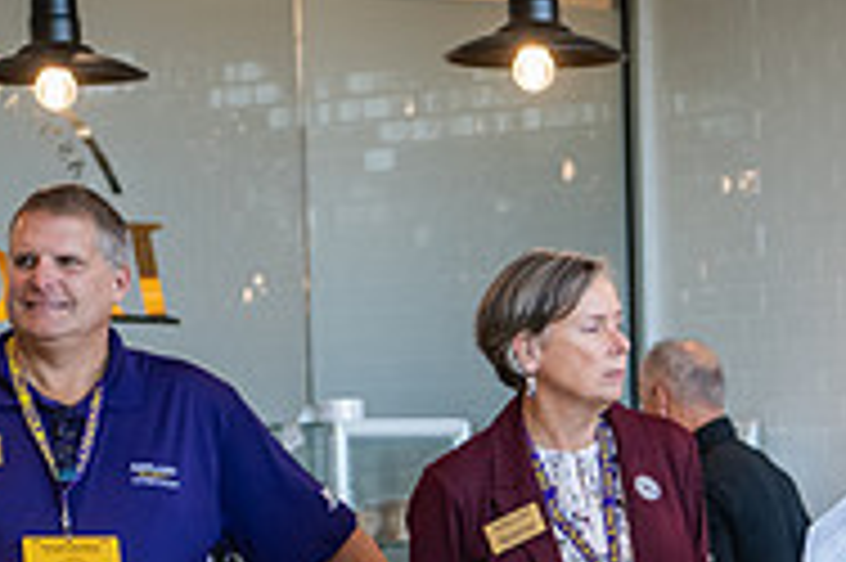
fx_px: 4344
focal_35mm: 185
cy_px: 614
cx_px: 1022
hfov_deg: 10.9
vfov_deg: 7.4
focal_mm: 60
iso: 1000
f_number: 3.2
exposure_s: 1/400
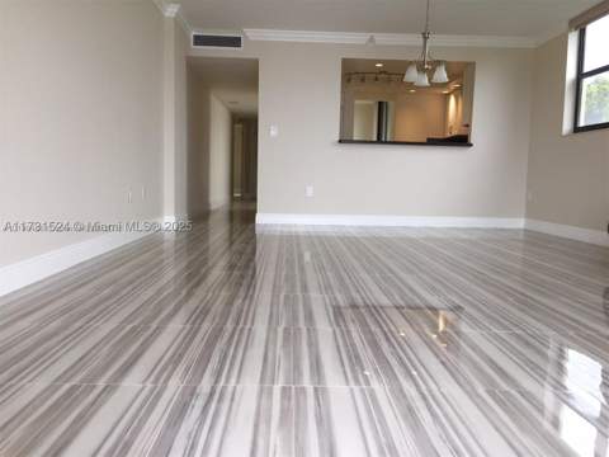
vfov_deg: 48.2
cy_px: 228
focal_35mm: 29
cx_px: 304
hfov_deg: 61.7
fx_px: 510
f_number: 2.2
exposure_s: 1/60
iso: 40
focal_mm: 4.15
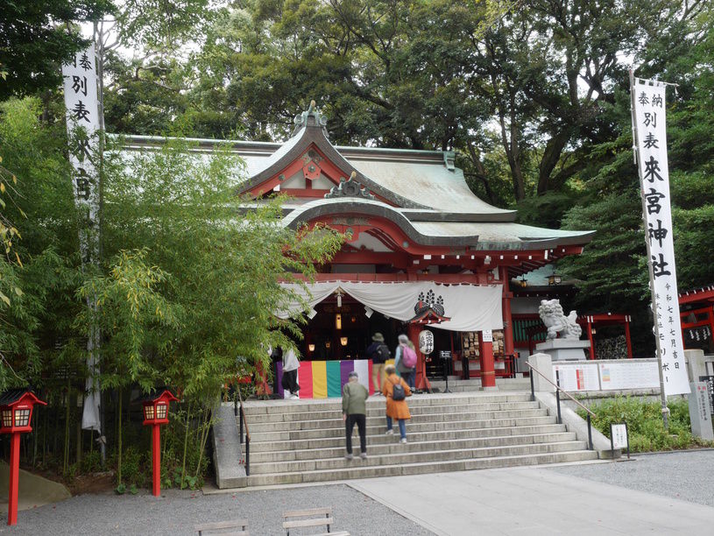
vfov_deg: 41.8
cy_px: 268
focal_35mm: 34
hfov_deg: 53.9
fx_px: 702
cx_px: 357
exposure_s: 1/60
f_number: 8
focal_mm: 17
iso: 400
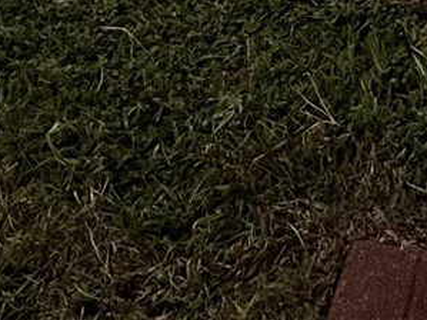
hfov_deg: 18.9
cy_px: -766
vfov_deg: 9.6
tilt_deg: +1.1
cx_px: 564
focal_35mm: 96
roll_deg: -0.7
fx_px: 1184
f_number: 2.2
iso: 50
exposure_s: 1/1745
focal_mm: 2.22
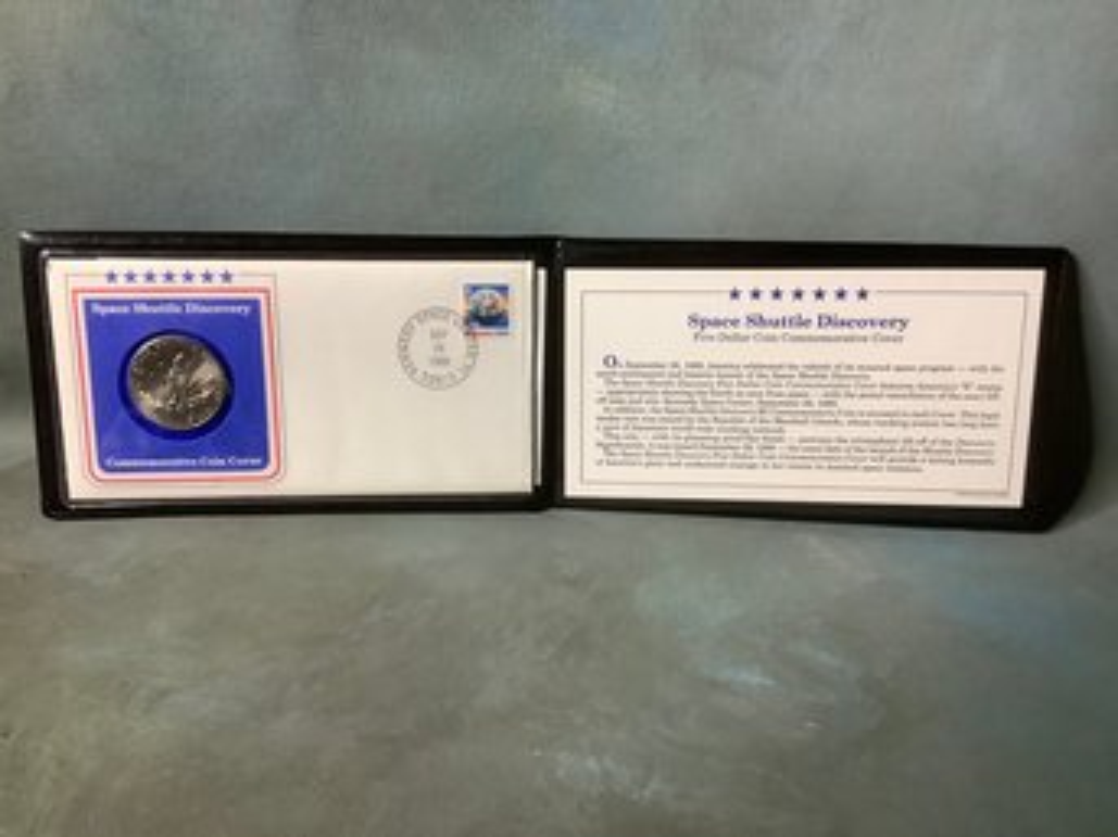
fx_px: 1001
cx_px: 559
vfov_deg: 45.4
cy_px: 418
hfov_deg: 58.4
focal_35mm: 31
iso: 160
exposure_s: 1/50
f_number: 2.4
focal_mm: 3.3
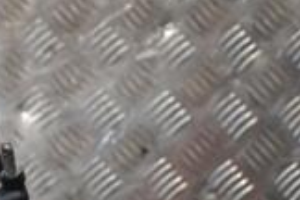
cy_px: 244
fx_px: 1850
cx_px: -209
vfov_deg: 6.2
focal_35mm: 222
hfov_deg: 8.9
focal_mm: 40
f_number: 5.6
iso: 3200
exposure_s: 1/125
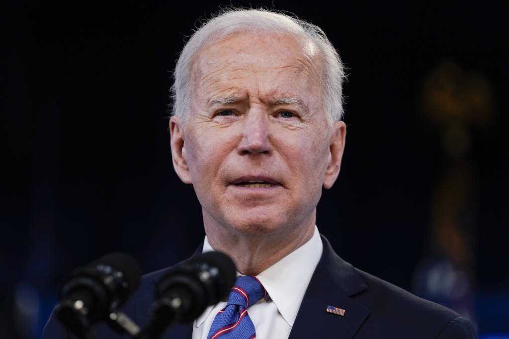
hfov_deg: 7.4
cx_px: 254
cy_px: 170
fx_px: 3959
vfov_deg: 4.9
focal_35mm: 280
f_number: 4
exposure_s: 1/320
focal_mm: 280
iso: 2500
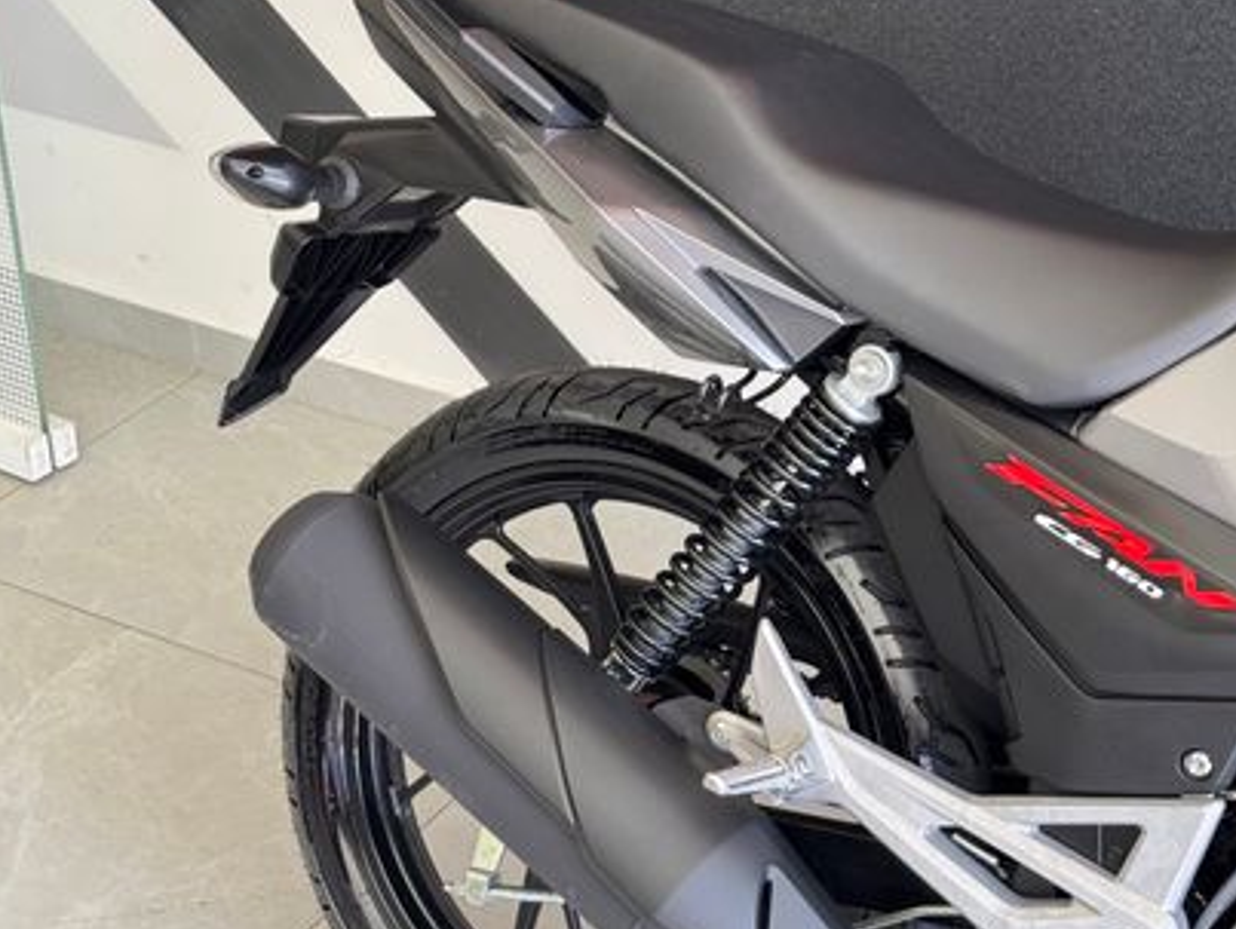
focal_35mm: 56
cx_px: 641
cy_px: 503
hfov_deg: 34.3
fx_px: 2001
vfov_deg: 26.1
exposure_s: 1/60
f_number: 1.78
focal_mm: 6.76
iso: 100
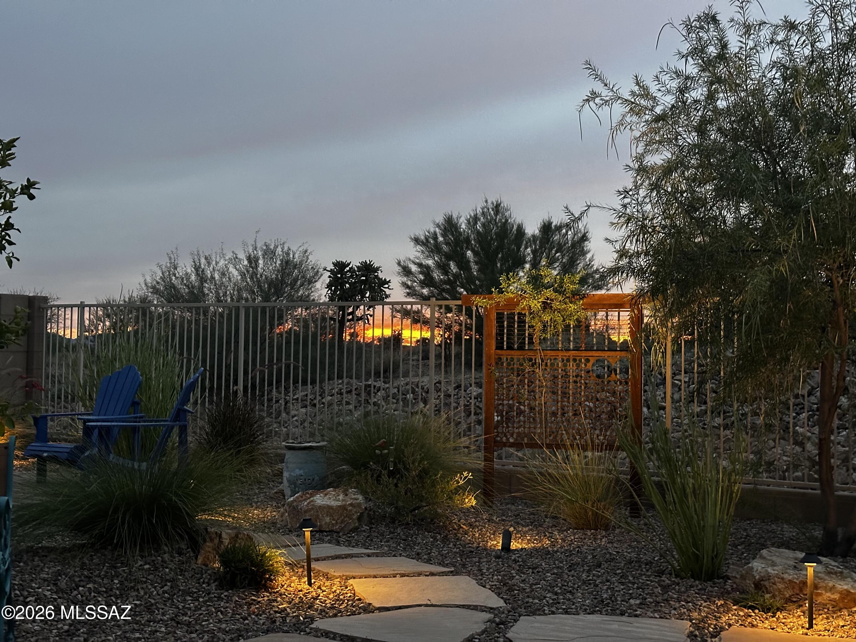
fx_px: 1187
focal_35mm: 48
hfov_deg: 39.7
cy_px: 321
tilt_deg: +2.0
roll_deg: -0.9
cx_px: 428
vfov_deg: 30.3
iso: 640
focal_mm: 6.86
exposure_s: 1/24
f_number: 1.78
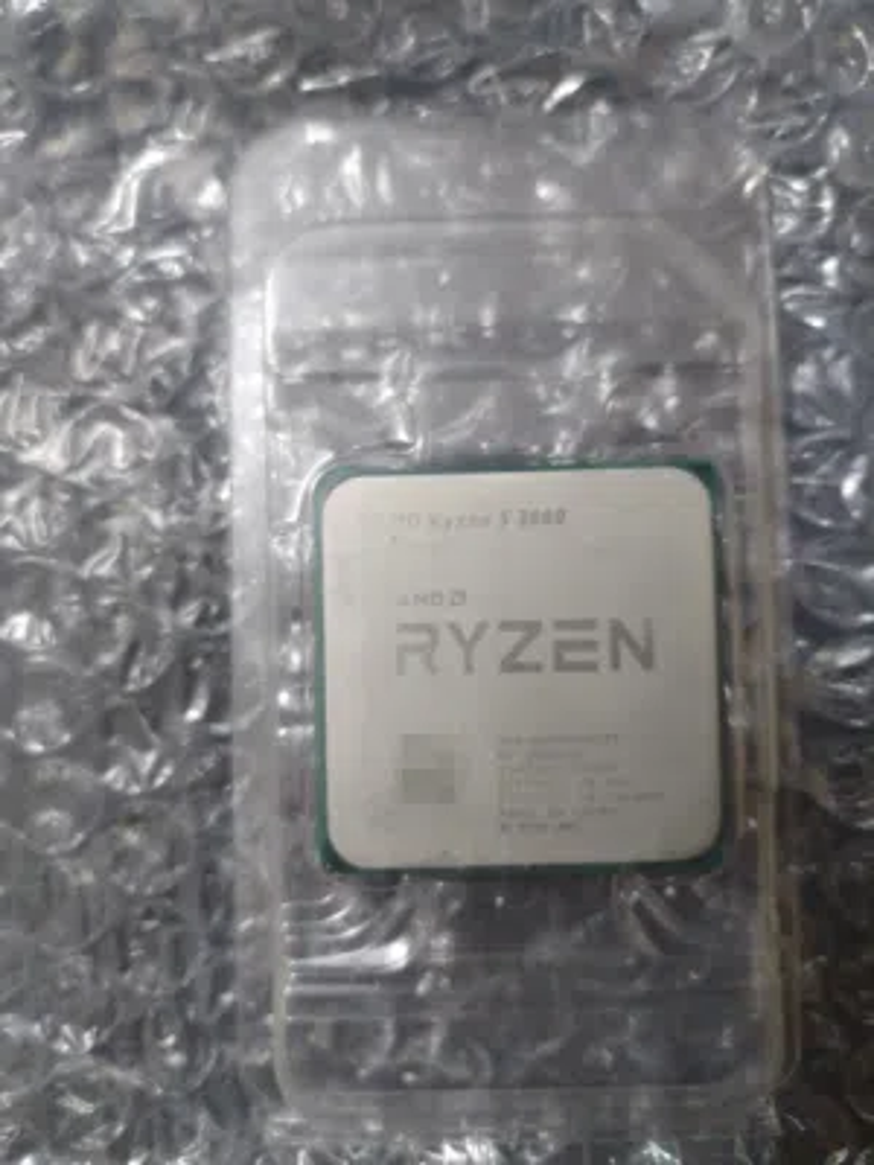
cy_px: 582
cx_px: 437
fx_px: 976
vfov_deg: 61.7
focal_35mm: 29
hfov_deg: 48.2
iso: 1513
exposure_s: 1/16.7
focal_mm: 4.75
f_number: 1.8
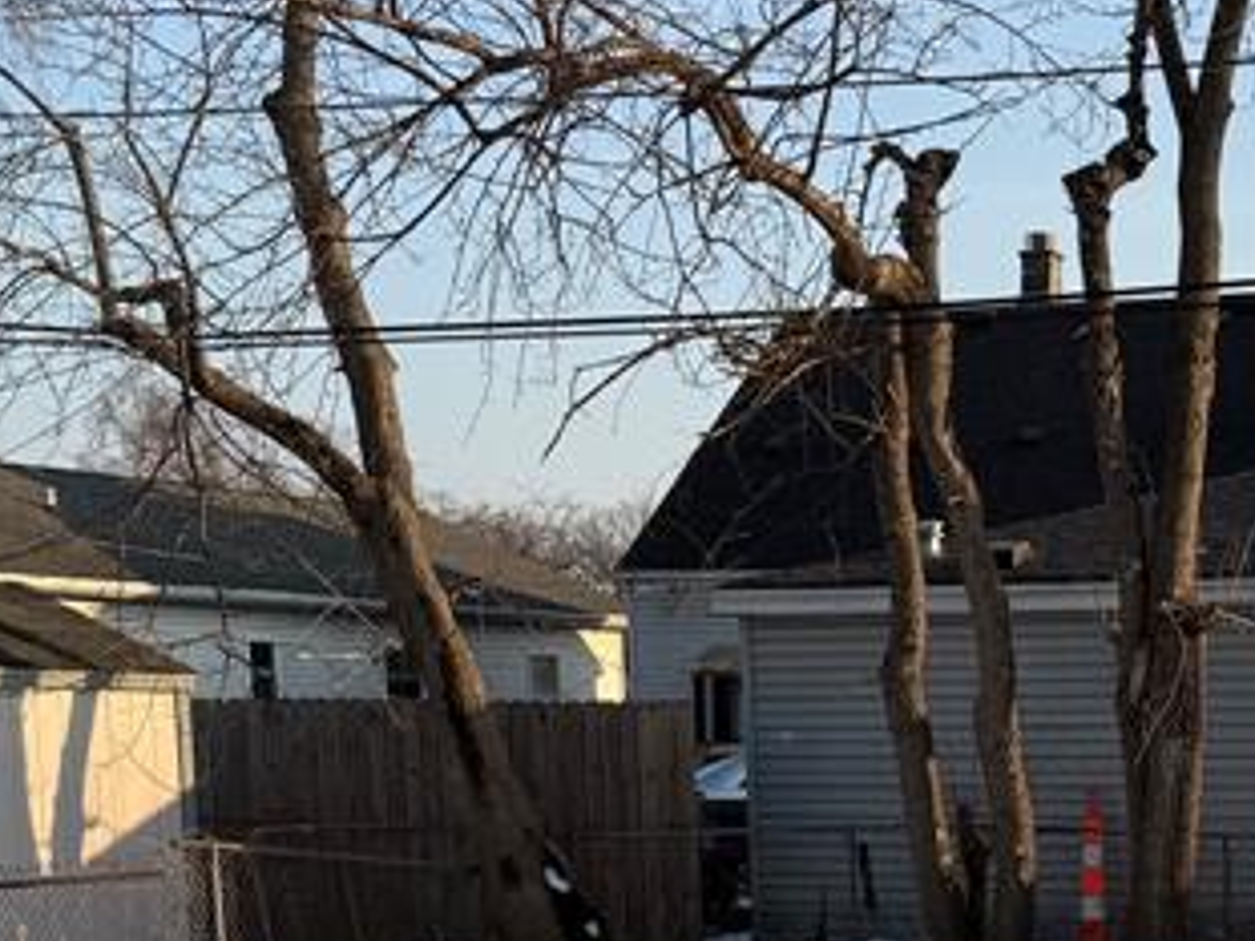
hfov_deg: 24.0
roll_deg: +0.0
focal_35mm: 79
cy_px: 1183
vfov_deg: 17.6
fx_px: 2863
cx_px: 1126
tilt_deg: -9.8
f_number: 1.78
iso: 80
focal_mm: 6.76
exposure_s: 1/2710
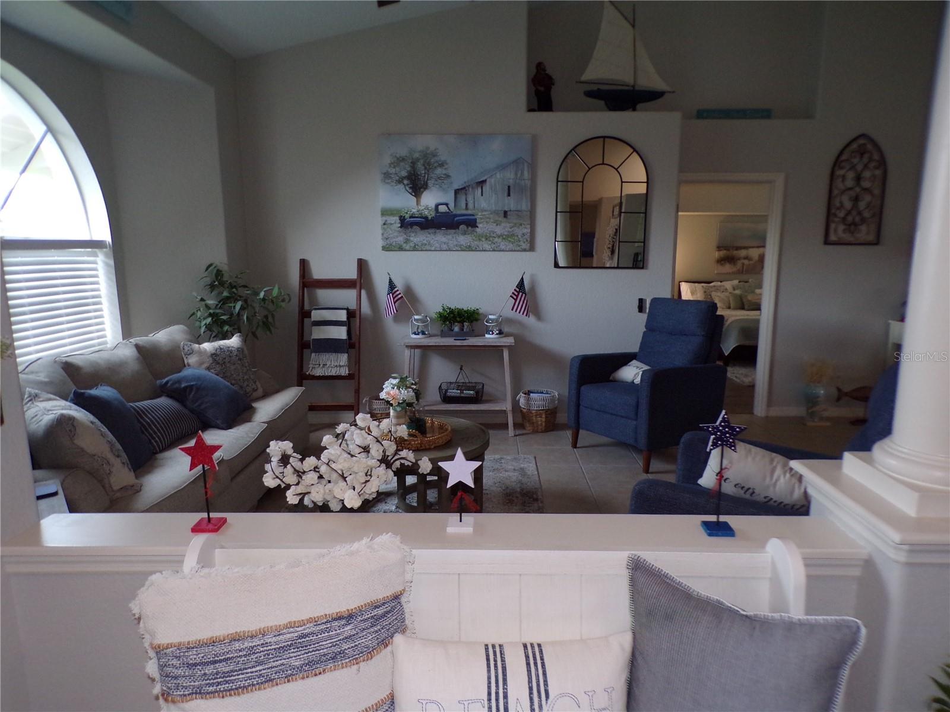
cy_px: 356
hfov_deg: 71.6
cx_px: 475
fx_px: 659
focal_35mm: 24
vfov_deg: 56.8
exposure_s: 1/34
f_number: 3
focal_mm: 4.3
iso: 200
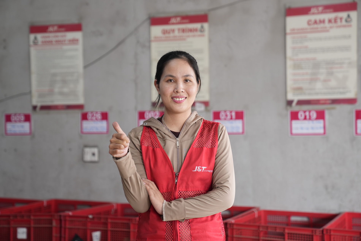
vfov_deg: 19.5
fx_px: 702
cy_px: 120
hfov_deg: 28.8
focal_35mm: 70
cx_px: 180
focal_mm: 70
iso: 500
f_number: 2.8
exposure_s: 1/60
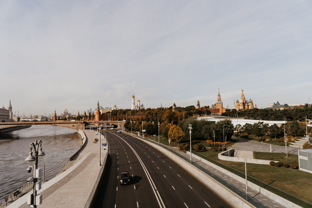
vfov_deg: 53.1
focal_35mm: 24
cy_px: 104
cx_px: 156
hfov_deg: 73.7
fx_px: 208
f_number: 4
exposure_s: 1/500
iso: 100
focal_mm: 24
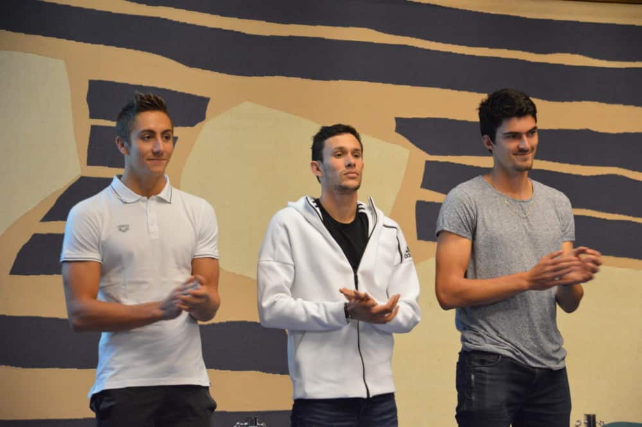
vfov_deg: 14.0
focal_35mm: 98
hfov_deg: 20.9
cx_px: 321
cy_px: 214
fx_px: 1737
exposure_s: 1/40
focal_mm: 65
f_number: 5.3
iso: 3200
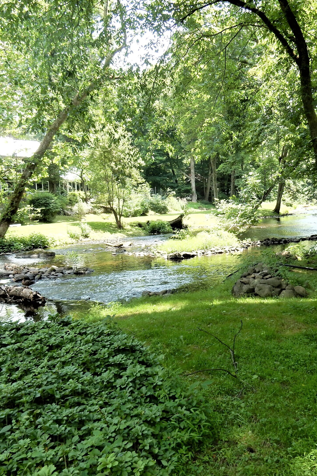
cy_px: 233
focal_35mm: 37
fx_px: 489
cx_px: 207
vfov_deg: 51.9
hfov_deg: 35.7
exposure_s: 1/160
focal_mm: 4.5
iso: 125
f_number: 3.7
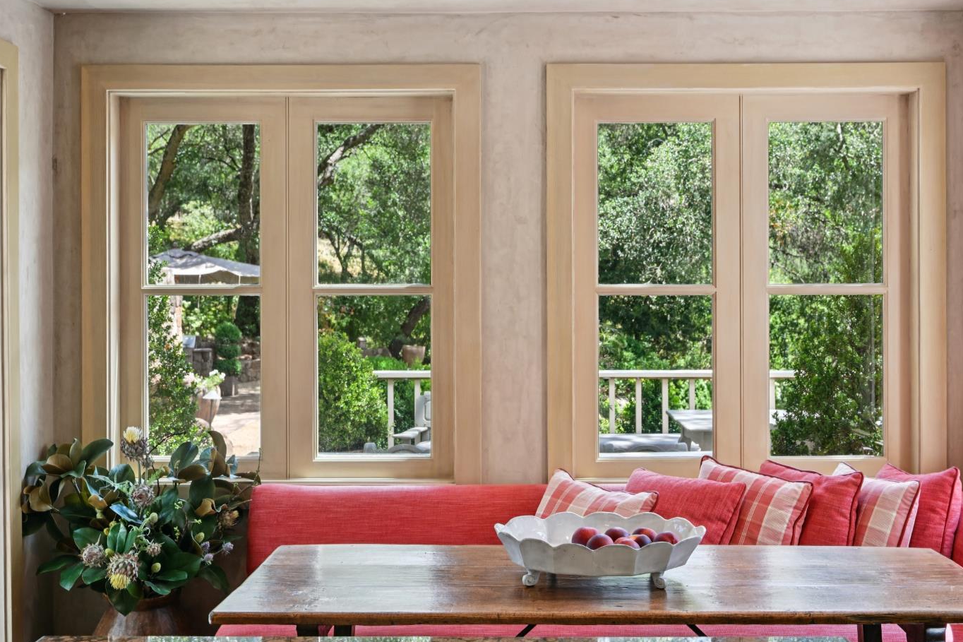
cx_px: 522
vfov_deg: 30.5
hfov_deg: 44.5
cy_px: 297
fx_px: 1177
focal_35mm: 44
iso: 1600
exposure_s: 1/200
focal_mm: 40
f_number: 9
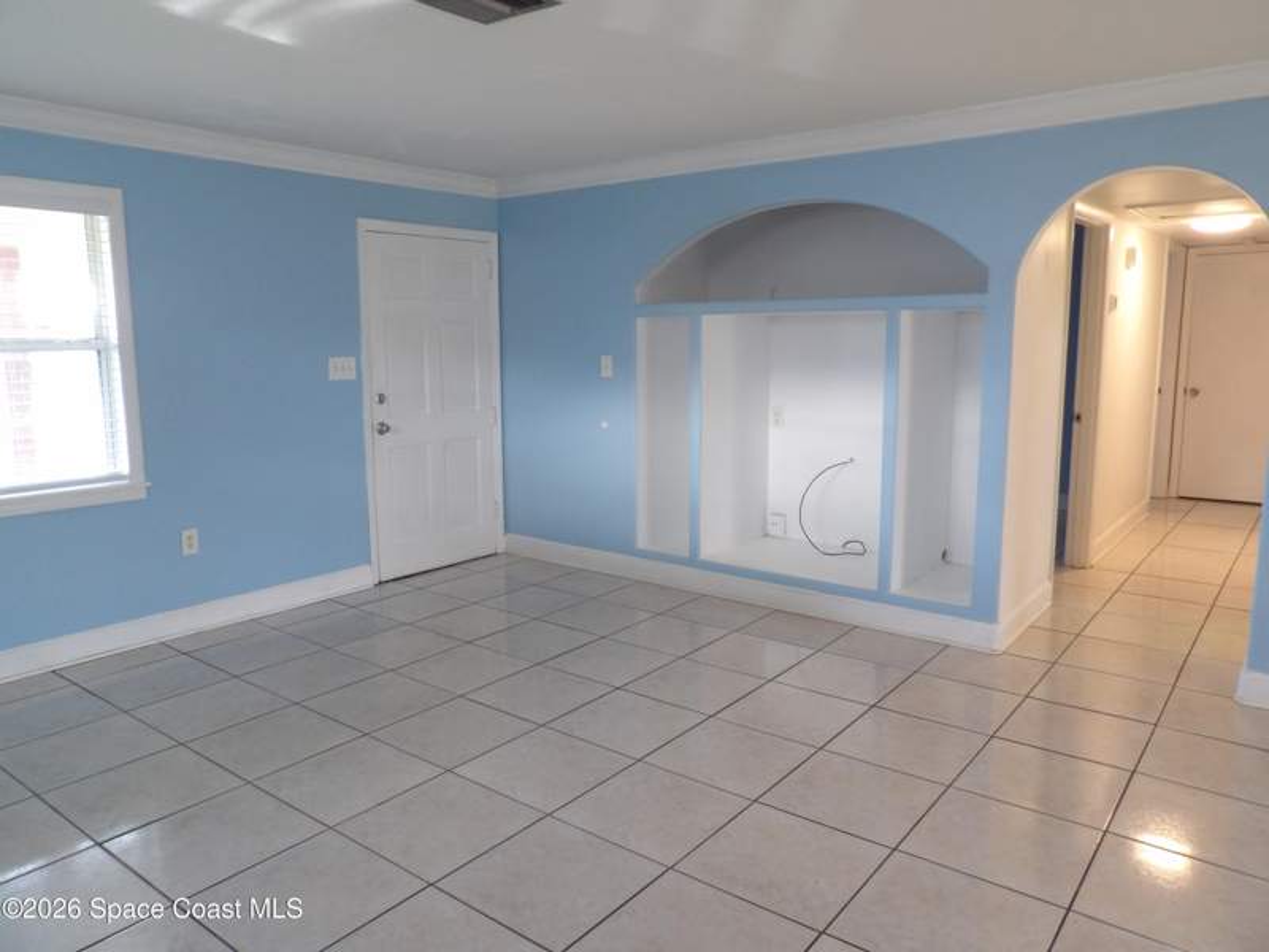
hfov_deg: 71.6
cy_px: 476
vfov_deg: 56.8
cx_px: 634
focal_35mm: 24
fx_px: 880
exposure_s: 1/18
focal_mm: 4.3
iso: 200
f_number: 3.2
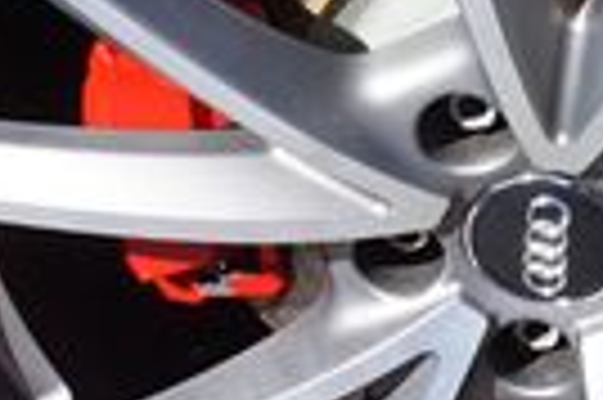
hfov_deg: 17.7
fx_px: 1924
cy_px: 36
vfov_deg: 11.8
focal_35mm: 115
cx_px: 477
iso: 100
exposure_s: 1/80
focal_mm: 16
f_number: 11
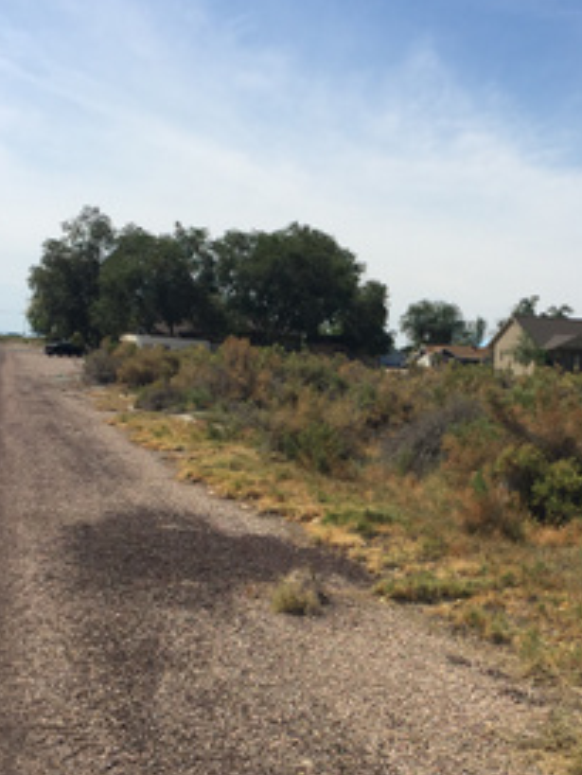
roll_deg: -3.0
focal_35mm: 51
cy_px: 537
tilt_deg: -7.9
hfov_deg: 28.2
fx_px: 1142
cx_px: 429
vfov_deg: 37.0
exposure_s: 1/3300
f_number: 2.2
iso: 32
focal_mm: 4.15
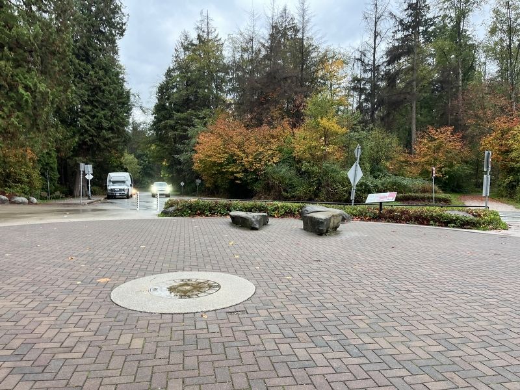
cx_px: 260
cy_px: 195
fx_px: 391
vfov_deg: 53.1
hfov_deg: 67.3
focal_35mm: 26
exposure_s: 1/121
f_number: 1.6
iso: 64
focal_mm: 5.1
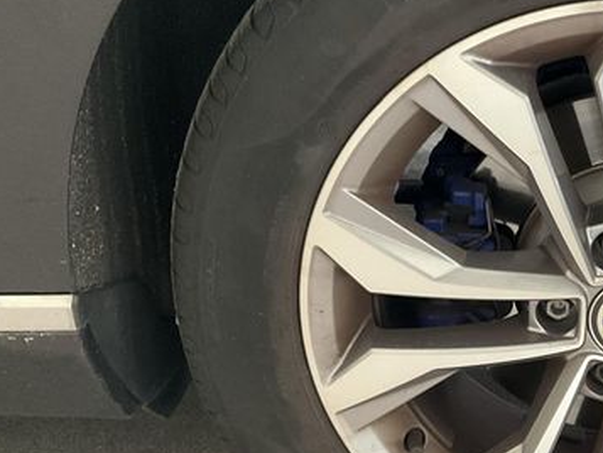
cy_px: 306
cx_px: 655
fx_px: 1133
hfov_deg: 27.4
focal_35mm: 65
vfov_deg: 22.5
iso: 160
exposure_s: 1/50
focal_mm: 3
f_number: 1.8
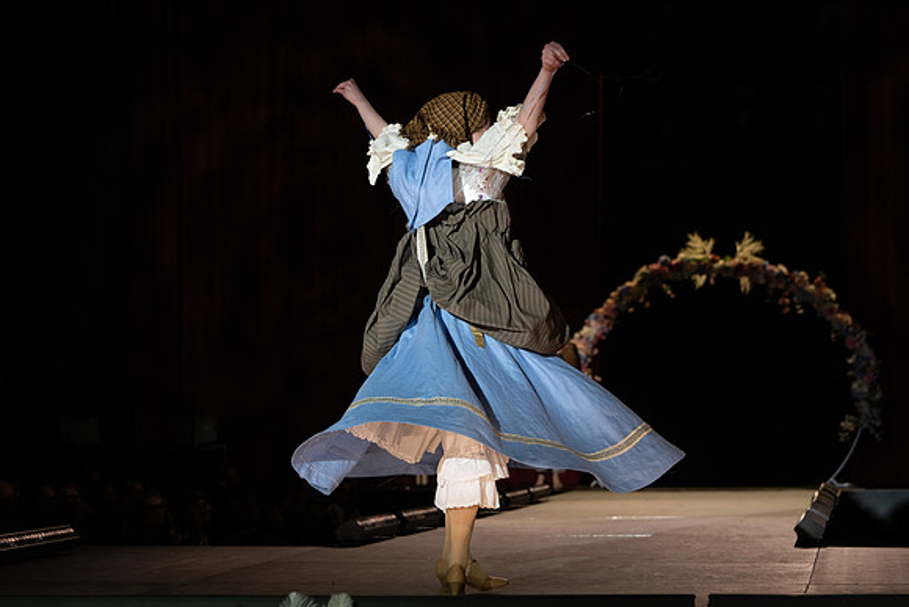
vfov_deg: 15.5
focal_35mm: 89
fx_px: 2235
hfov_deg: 23.0
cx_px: 475
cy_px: 306
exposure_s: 1/640
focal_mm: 81
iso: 800
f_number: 3.5
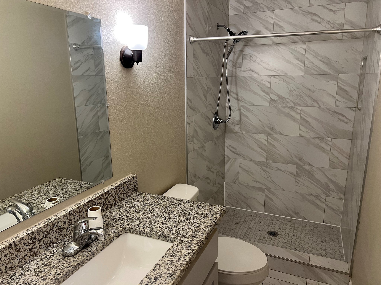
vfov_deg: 53.1
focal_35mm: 26
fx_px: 286
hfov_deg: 67.3
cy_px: 142
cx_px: 190
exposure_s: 1/60
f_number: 1.5
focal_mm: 5.7
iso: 125
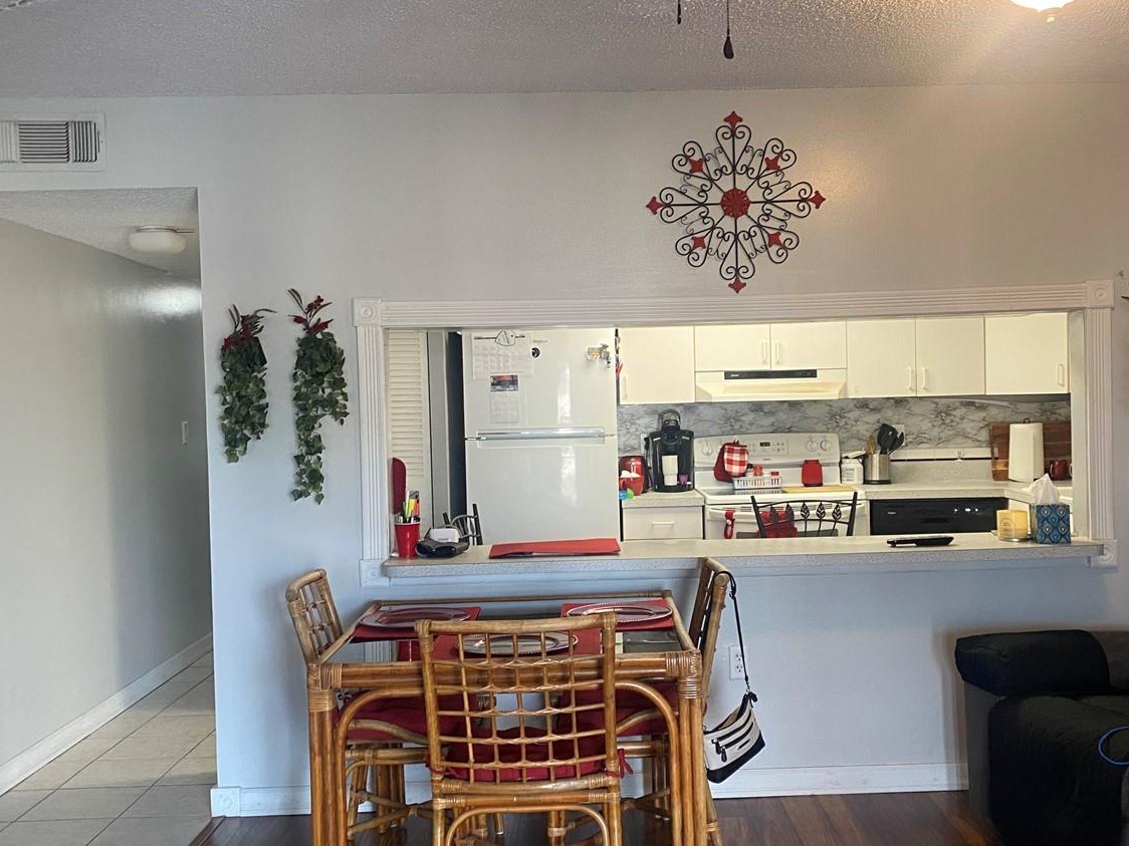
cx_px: 607
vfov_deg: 38.7
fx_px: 1207
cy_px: 442
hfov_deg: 50.1
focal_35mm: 37
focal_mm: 4.25
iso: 250
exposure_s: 1/60
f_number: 1.8
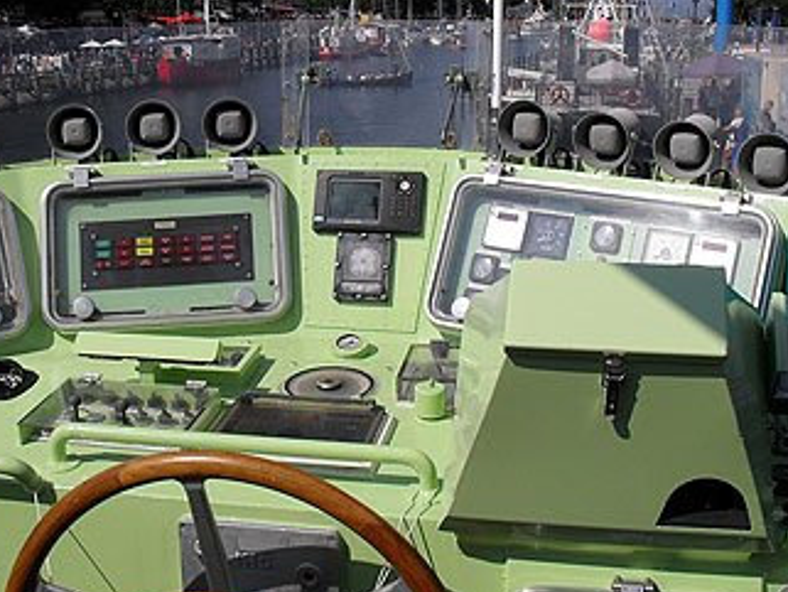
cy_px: 275
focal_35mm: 49
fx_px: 1116
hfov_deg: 38.9
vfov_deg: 29.7
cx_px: 400
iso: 100
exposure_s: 1/500
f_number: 8.4
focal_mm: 6.3
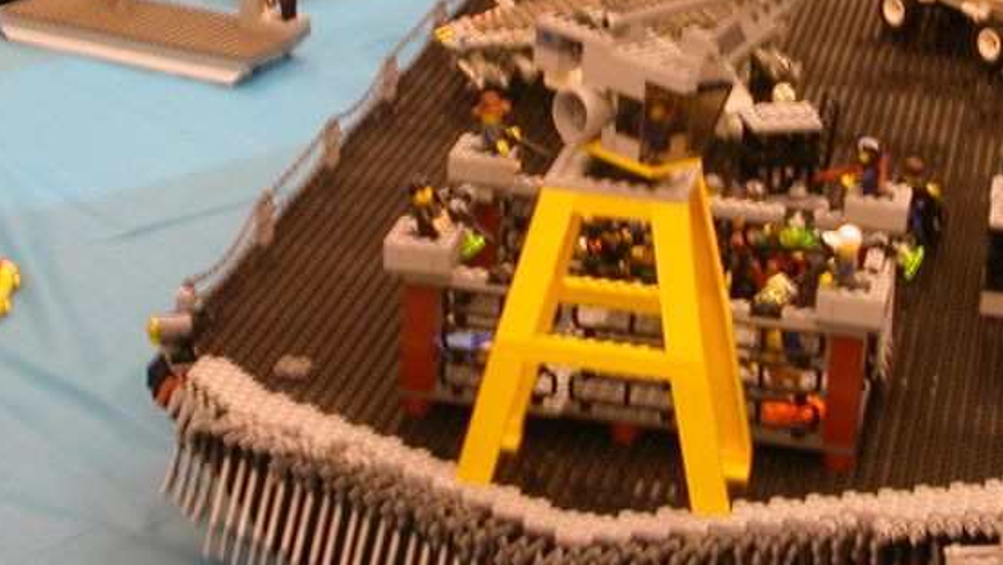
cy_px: 209
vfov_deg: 12.0
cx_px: 660
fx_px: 2687
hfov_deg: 21.1
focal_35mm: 101
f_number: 3.5
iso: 100
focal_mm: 9.7
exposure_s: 1/7
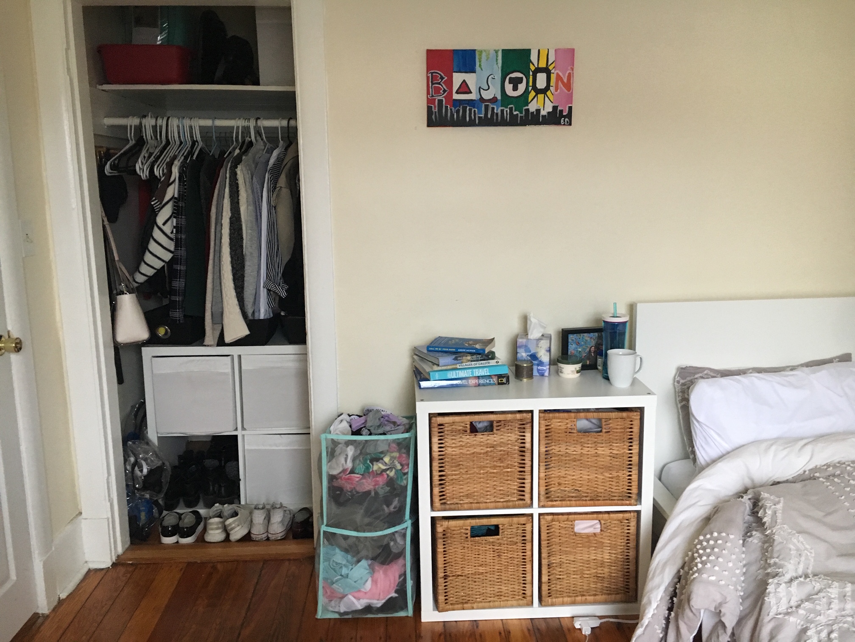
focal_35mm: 29
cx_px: 428
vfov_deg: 48.2
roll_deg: +0.2
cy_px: 321
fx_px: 716
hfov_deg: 61.7
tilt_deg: -11.0
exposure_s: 1/24
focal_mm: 4.15
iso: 200
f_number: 2.2
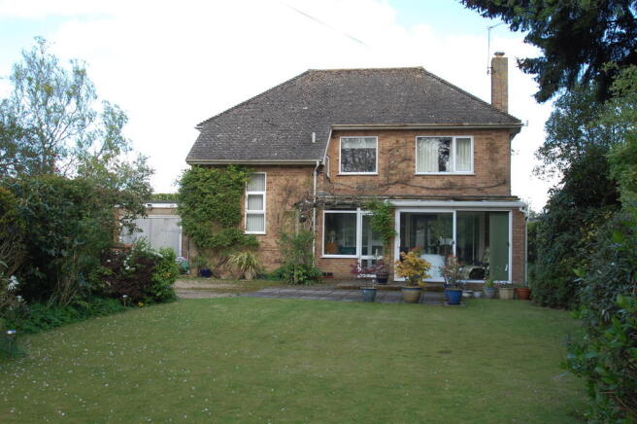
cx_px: 318
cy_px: 212
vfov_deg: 36.8
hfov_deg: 53.2
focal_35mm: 36
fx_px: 636
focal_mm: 24
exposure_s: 1/250
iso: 400
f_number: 8
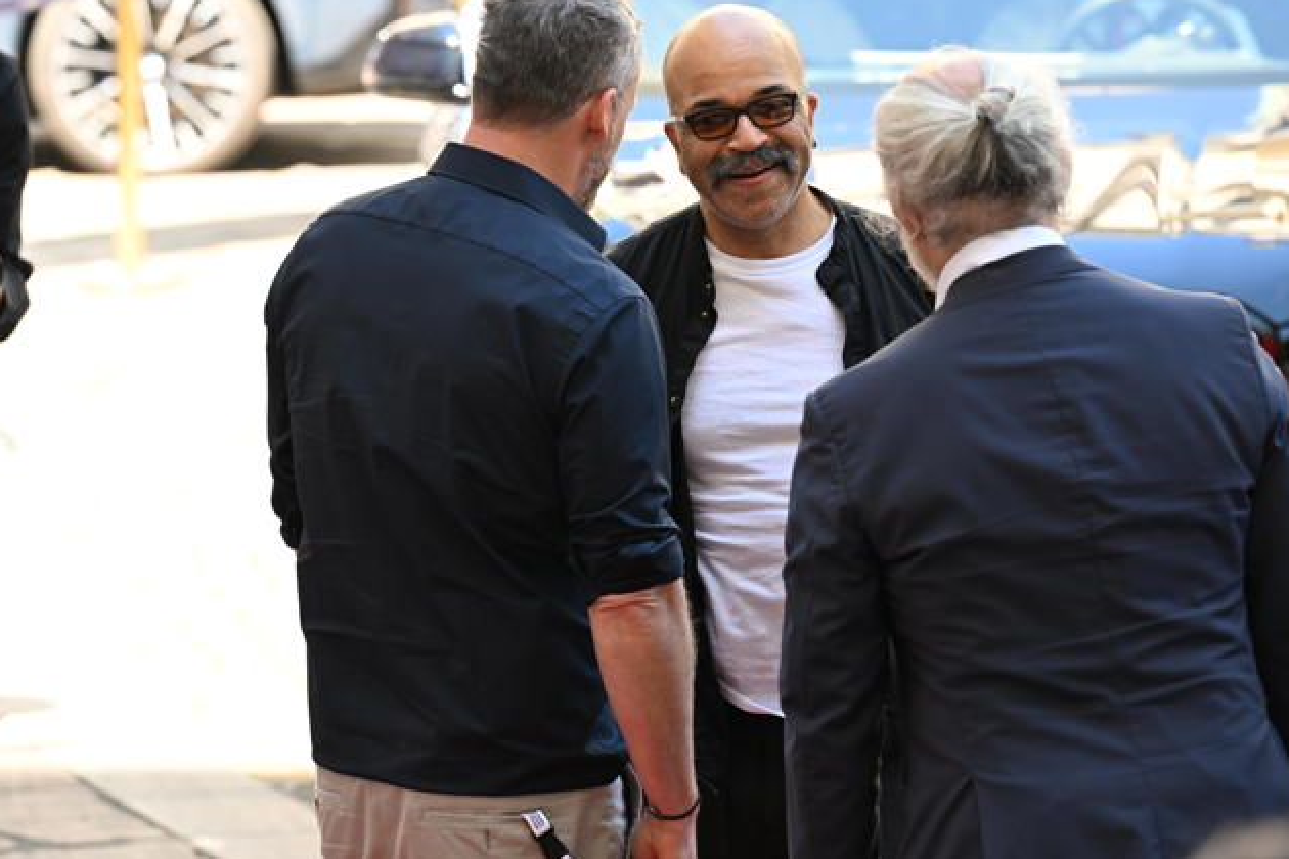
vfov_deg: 6.3
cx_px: 636
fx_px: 7841
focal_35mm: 219
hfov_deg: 9.4
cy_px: 393
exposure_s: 1/500
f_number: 5.6
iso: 1250
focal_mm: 200
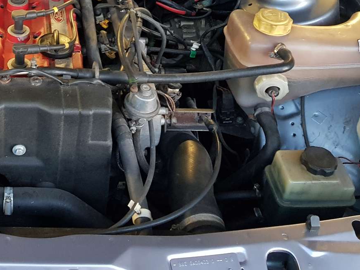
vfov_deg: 23.4
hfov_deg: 30.3
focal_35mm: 60
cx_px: 15
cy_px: 4
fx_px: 624
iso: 320
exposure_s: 1/10
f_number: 1.7
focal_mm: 4.2
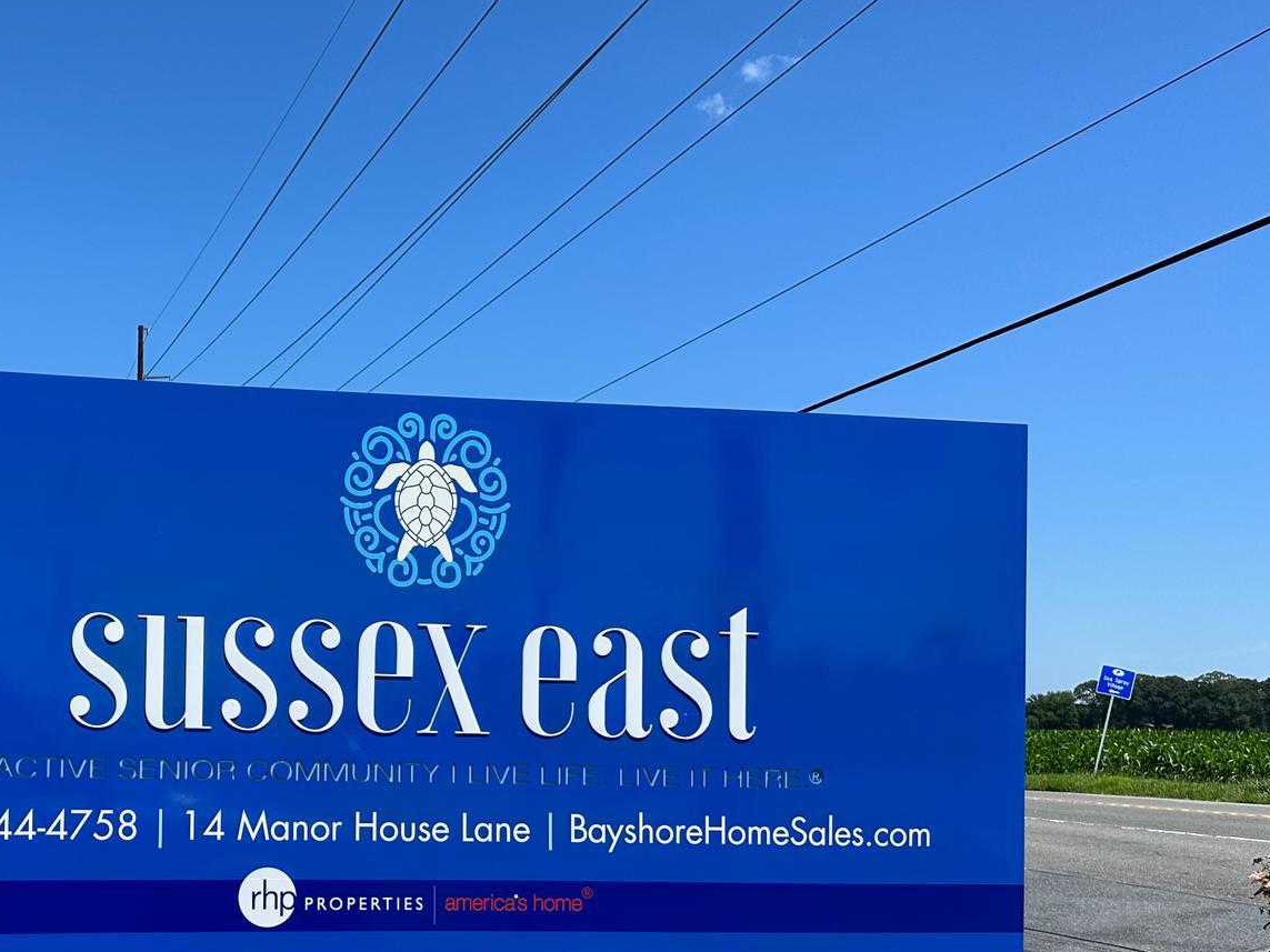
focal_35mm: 43
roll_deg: -1.1
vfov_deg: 33.2
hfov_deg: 41.4
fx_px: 1577
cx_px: 207
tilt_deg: +2.0
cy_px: 665
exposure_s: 1/4348
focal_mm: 6.86
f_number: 1.78
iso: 80
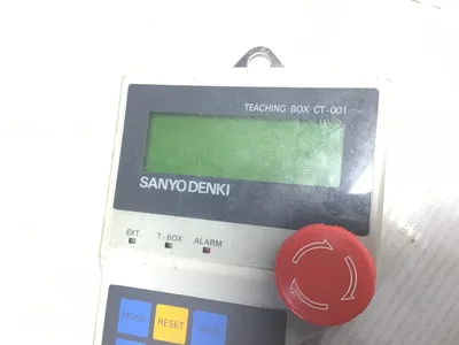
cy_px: 172
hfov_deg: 58.4
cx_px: 230
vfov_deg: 45.4
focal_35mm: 31
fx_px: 411
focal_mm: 3.3
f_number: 2.4
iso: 32
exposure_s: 1/40
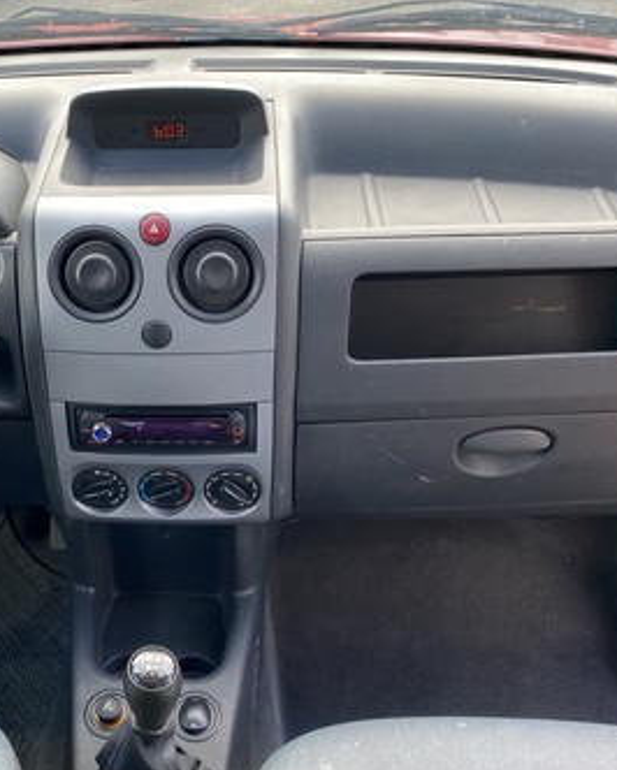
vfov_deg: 46.8
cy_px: 407
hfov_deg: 37.5
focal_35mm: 39
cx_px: 167
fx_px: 889
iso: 80
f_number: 1.8
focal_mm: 4.25
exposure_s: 1/121
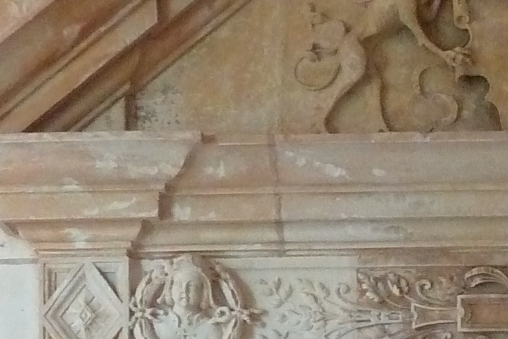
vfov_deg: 10.3
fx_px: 1736
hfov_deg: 16.4
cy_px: 667
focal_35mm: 123
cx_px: 480
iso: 400
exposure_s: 1/15
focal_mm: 4.1
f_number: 3.3
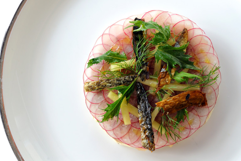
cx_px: 120
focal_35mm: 50
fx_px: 335
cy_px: 80
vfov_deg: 27.0
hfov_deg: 39.6
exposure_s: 1/400
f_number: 7.1
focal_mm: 50
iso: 800
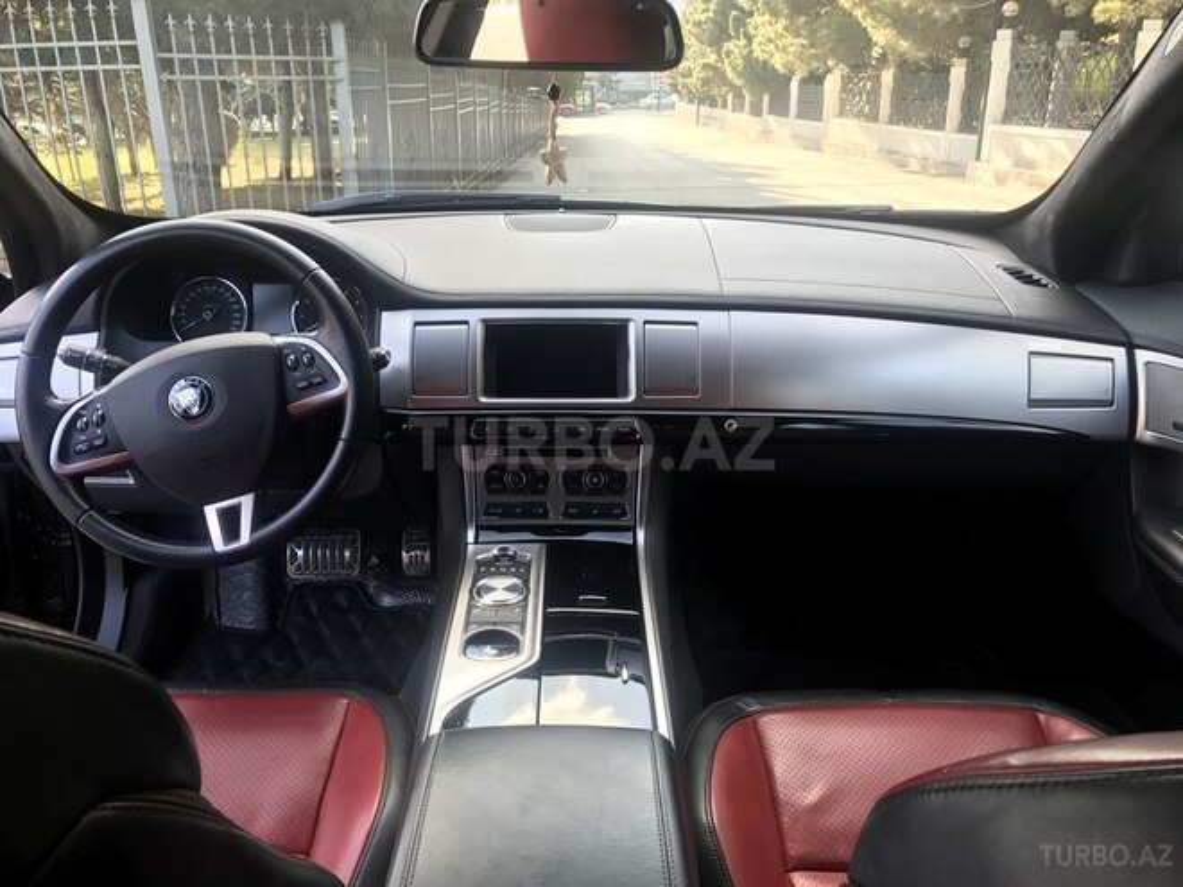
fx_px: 957
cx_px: 592
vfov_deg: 49.7
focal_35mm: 28
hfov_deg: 63.4
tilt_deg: -20.7
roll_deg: +0.4
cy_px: 444
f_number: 1.8
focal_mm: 3.99
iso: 20
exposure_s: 1/90
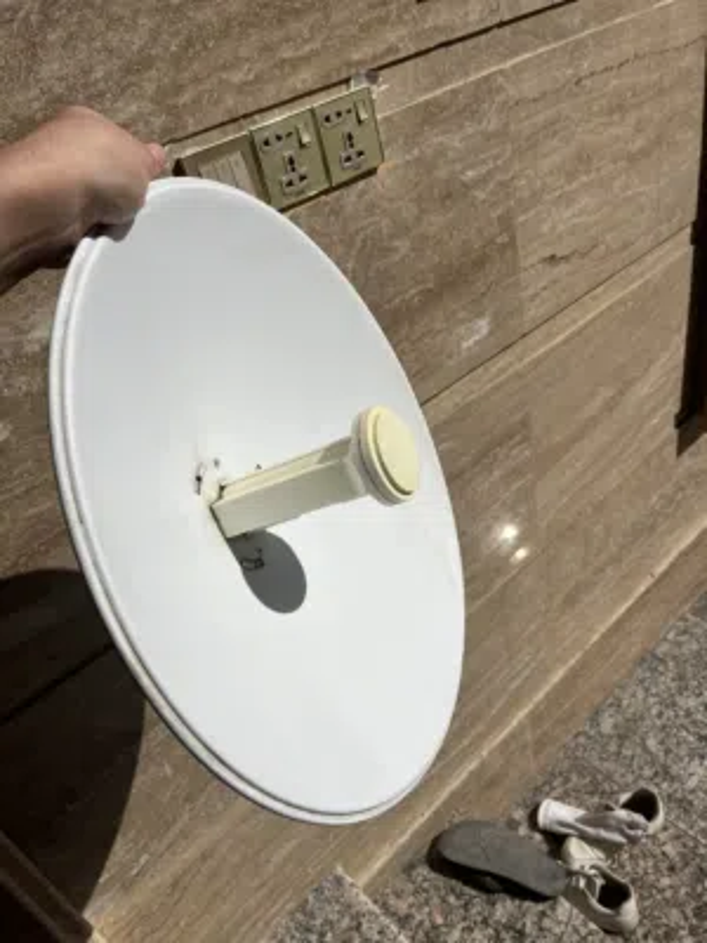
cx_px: 354
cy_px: 472
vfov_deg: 67.3
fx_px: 708
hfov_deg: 53.1
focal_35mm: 26
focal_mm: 5.1
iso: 50
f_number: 1.6
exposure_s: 1/15152
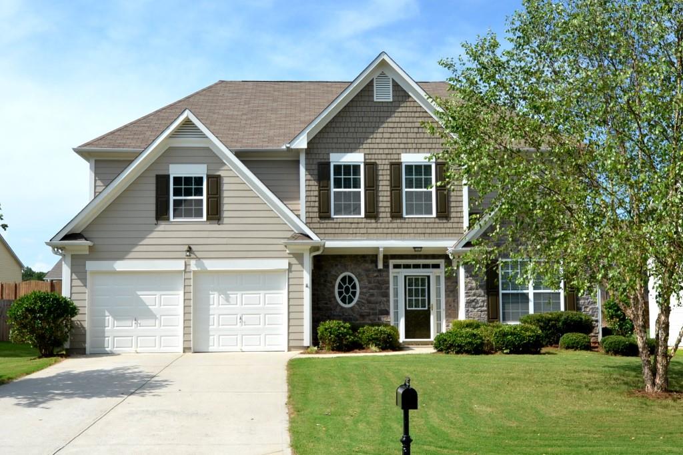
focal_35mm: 33
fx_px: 626
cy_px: 228
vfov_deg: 40.0
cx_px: 342
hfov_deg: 57.2
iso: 400
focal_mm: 22
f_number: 11
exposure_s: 1/500
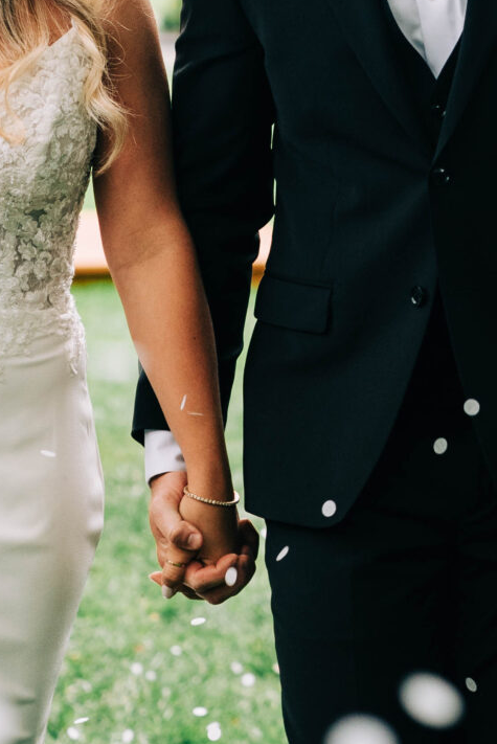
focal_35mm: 180
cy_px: 378
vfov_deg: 11.4
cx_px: 328
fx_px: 3722
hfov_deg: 7.6
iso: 200
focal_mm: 50
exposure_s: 1/320
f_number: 2.2
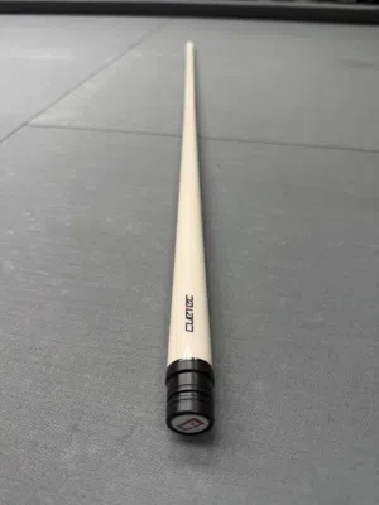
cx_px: 190
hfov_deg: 56.8
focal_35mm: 24
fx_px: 350
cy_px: 252
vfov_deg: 71.6
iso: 125
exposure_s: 1/100
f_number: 1.78
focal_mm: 6.76
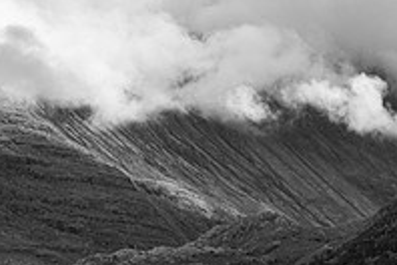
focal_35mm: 484
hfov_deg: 4.3
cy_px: 164
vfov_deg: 2.8
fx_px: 5337
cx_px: 24
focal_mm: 165
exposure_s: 1/640
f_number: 6.3
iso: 100
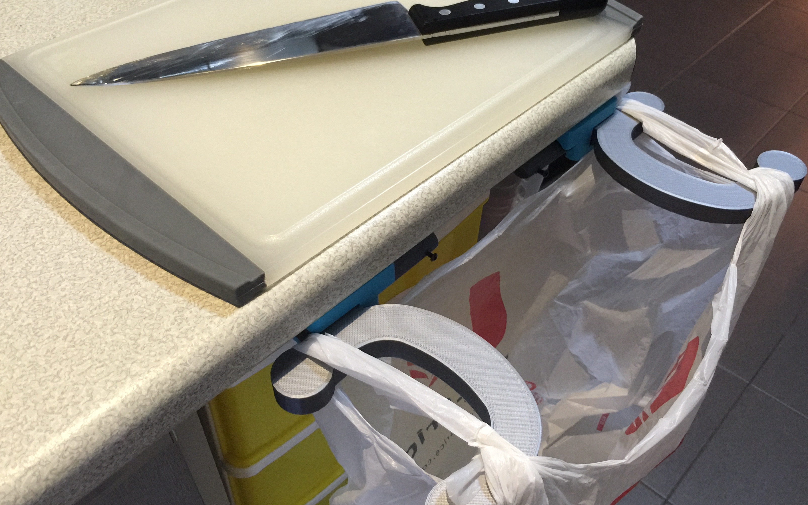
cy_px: 234
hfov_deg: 61.2
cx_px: 404
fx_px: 683
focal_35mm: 31
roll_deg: -1.9
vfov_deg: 40.6
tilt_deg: -44.2
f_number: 2.2
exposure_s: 1/17
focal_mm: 4.15
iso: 160
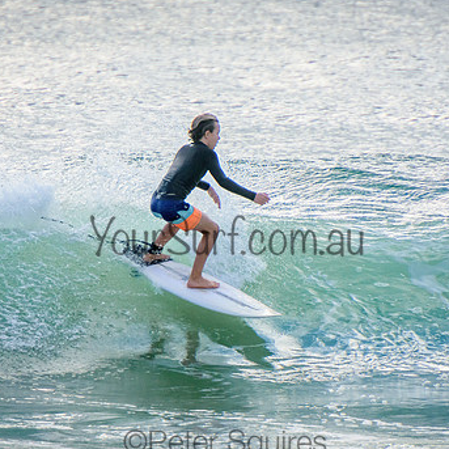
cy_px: 224
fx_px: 12650
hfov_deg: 2.0
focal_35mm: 862
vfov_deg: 2.0
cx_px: 225
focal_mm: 400
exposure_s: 1/2000
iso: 400
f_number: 5.6
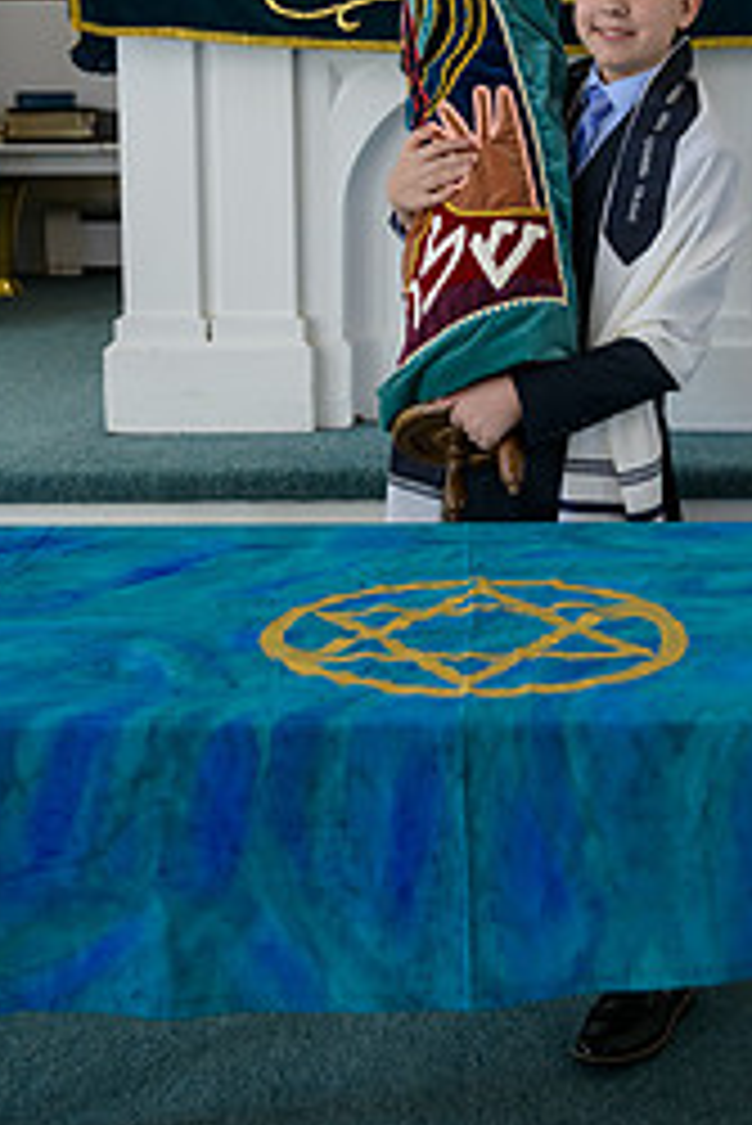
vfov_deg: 31.2
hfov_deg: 21.5
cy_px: 243
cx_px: 531
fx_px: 1971
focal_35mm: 63
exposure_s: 1/160
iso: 400
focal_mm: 35
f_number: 3.2
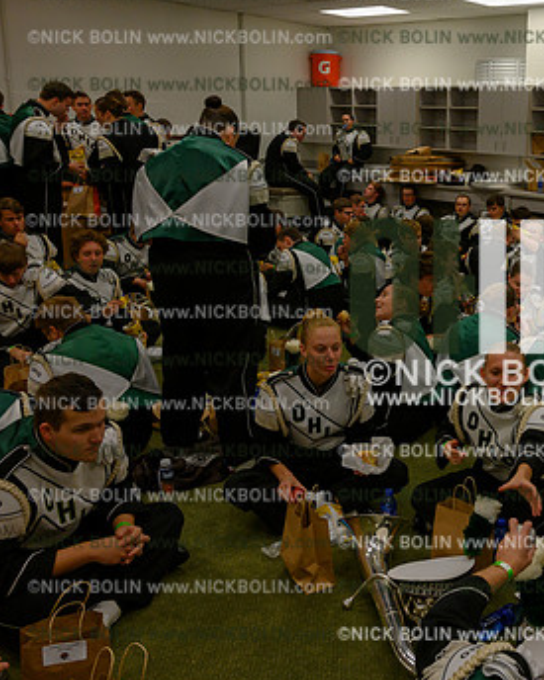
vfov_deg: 47.9
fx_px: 765
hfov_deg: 36.7
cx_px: 489
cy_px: 313
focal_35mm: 38
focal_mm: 24
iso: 2500
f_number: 8
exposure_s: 1/125
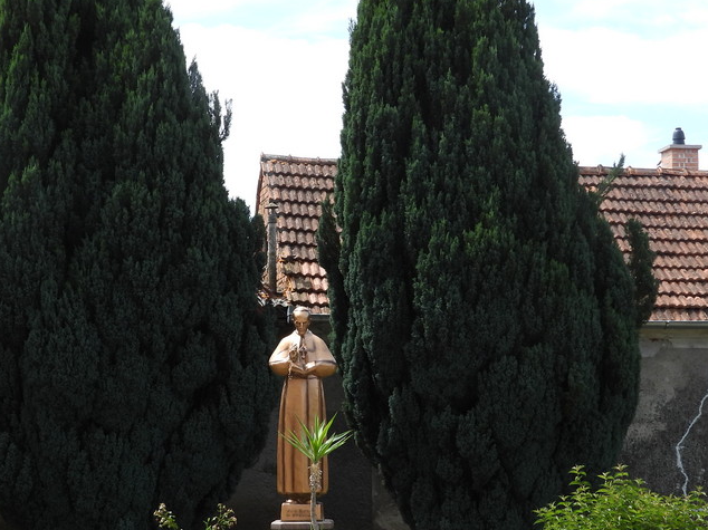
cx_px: 281
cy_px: 327
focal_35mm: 89
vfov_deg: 16.6
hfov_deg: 22.0
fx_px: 1820
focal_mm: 8.5
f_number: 3.2
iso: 100
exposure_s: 1/640
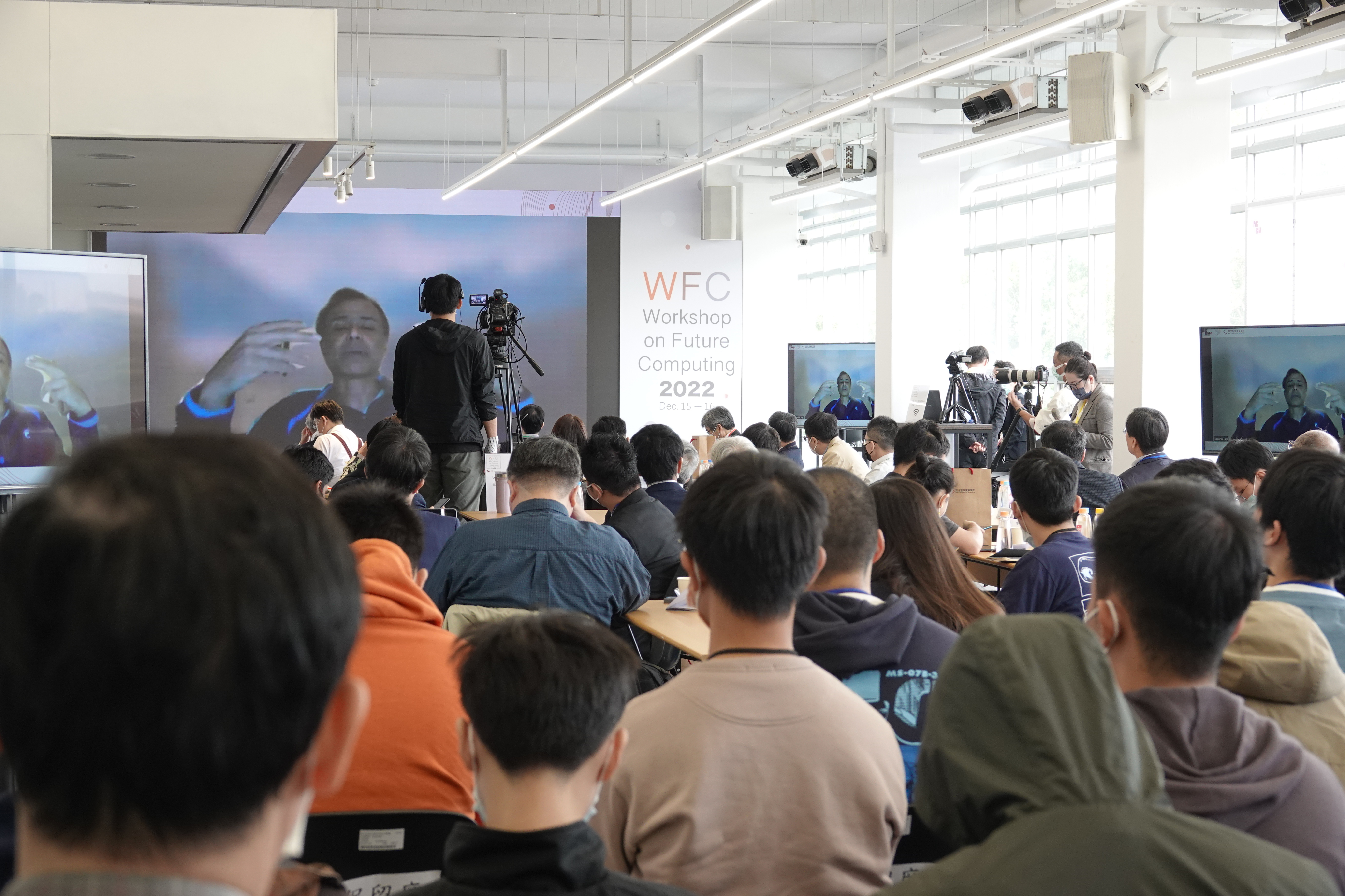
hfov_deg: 28.1
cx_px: 672
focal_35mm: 72
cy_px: 448
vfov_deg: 18.9
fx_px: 2690
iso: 400
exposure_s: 1/80
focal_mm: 26.42
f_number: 3.5
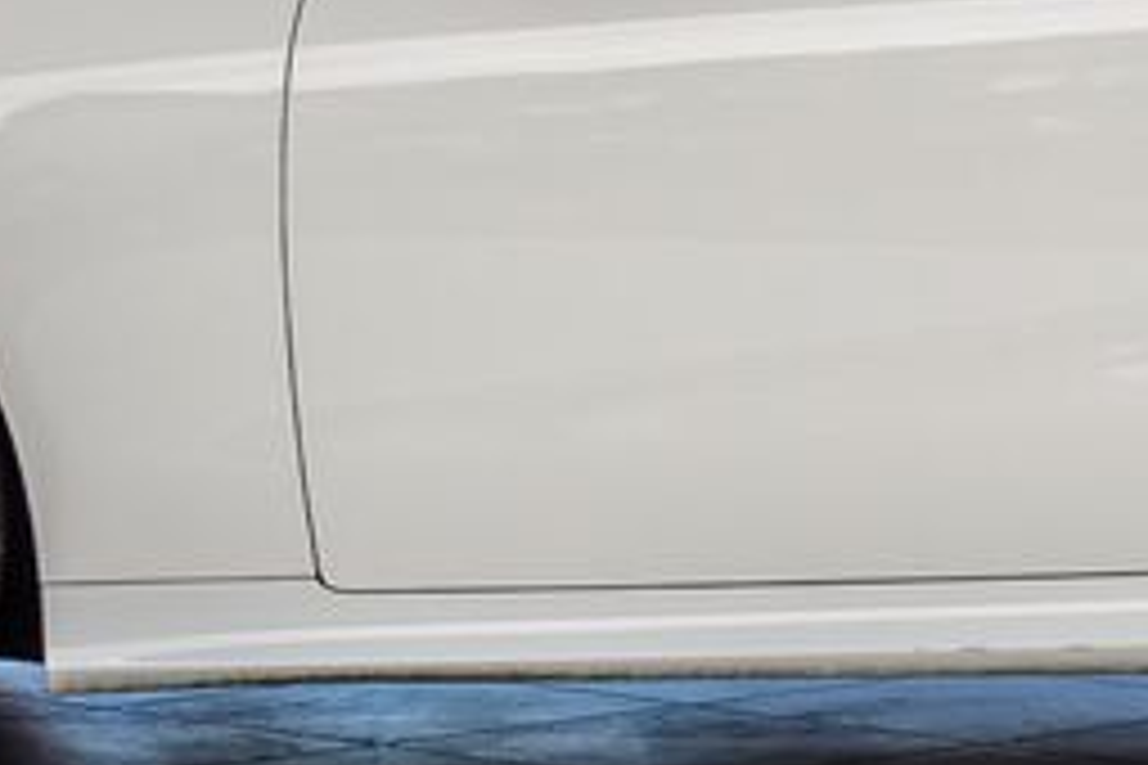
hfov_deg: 6.6
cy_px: 33
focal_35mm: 313
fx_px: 9980
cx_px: 1138
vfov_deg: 4.4
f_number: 4
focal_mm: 70
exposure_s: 1/4000
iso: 400
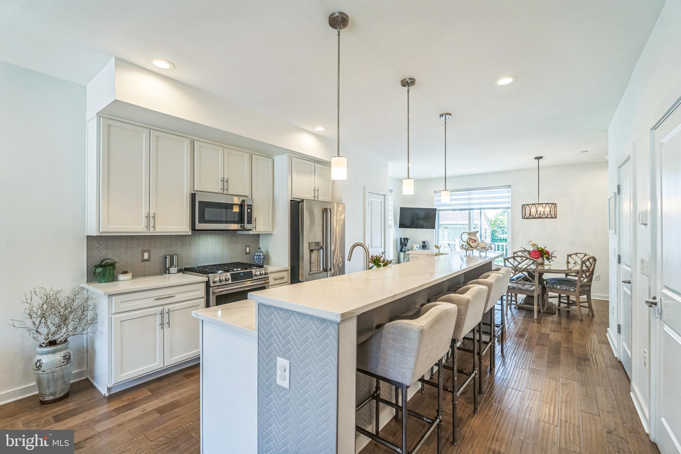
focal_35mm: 16
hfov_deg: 96.7
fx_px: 303
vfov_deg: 73.7
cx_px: 340
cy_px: 227
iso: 640
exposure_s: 1/200
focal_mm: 16
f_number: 5.6
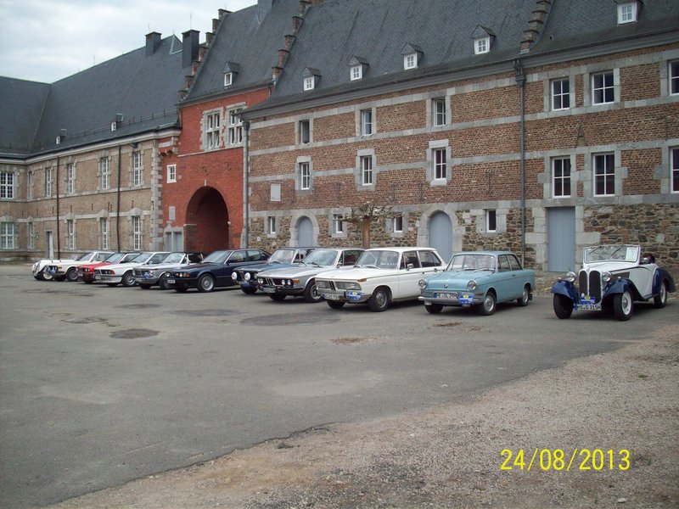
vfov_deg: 38.7
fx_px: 726
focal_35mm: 37
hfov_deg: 50.1
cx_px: 340
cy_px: 254
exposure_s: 1/506
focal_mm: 6.2
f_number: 2.8
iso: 80
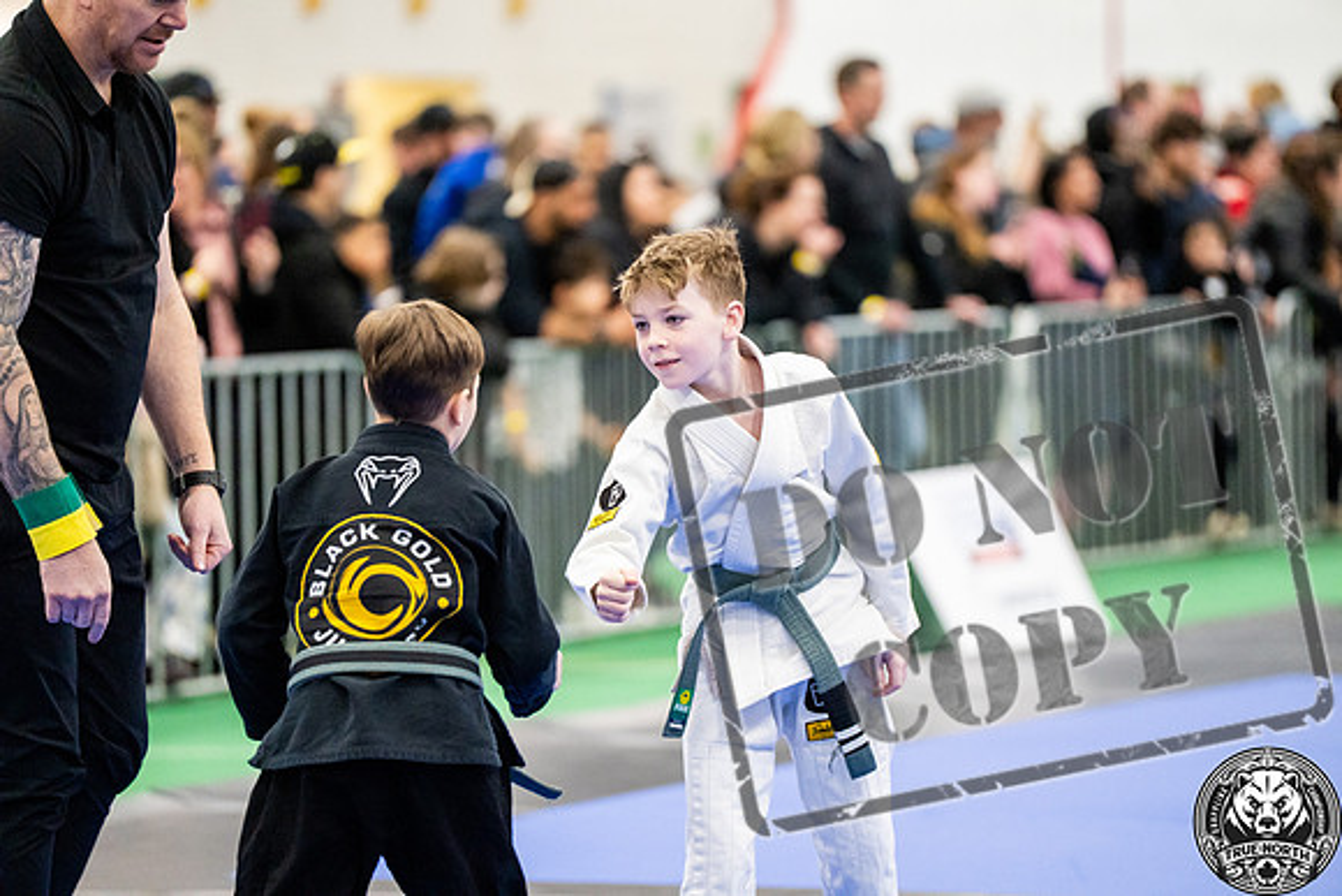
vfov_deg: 6.9
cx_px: 671
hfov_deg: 10.3
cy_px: 448
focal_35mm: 200
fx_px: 7457
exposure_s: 1/500
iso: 5000
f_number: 2.8
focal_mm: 200
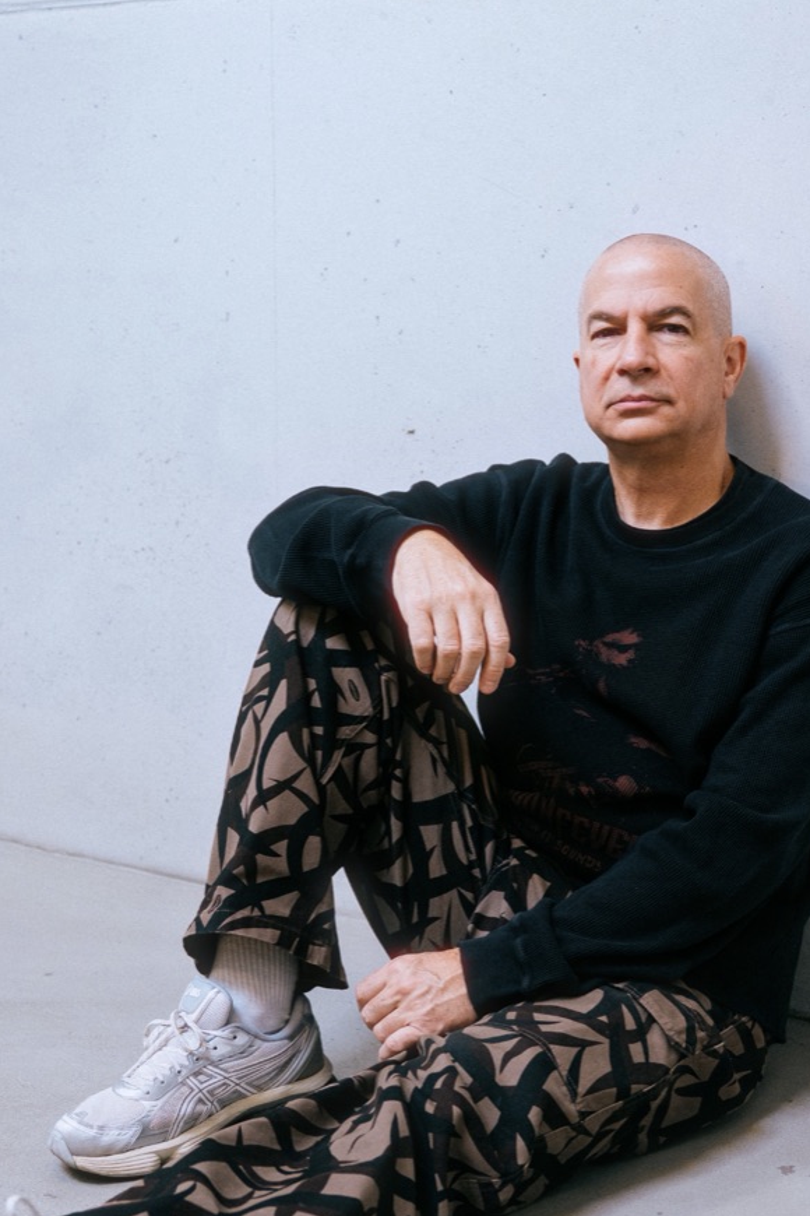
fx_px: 1948
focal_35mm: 58
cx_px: 464
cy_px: 730
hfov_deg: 23.5
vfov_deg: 34.5
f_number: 2.8
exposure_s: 1/160
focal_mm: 31.4
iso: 640
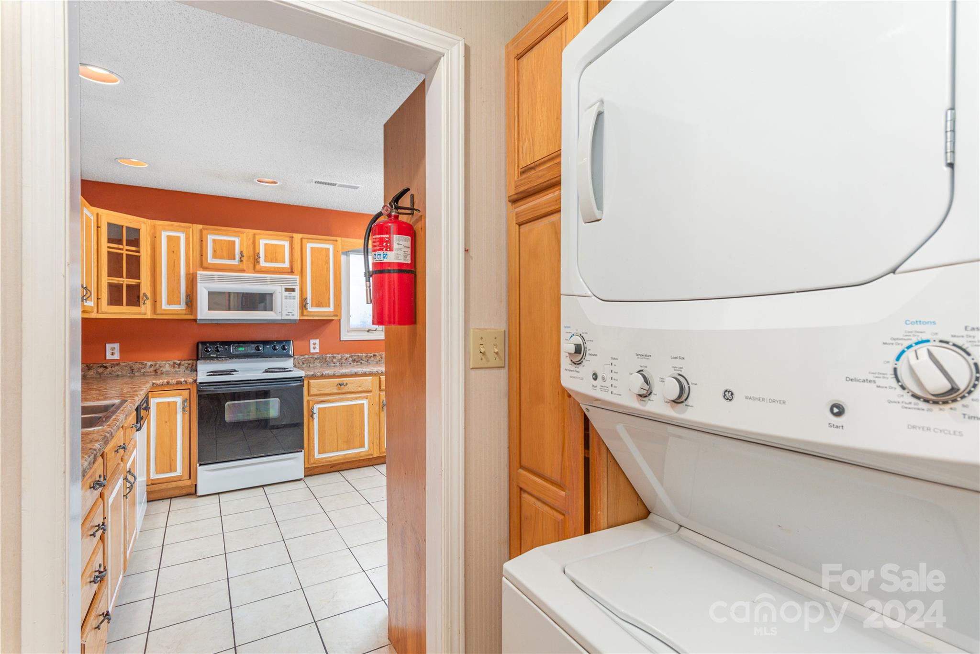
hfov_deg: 93.3
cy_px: 327
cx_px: 490
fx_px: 463
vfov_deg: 70.5
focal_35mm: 17
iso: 320
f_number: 7.1
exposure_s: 1/60
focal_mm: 17
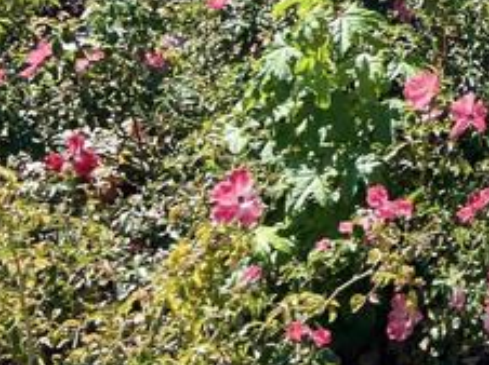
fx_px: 1665
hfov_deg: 15.2
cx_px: 785
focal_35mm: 118
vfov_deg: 11.4
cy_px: -337
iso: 50
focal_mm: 5.7
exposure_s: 1/2513
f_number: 1.5
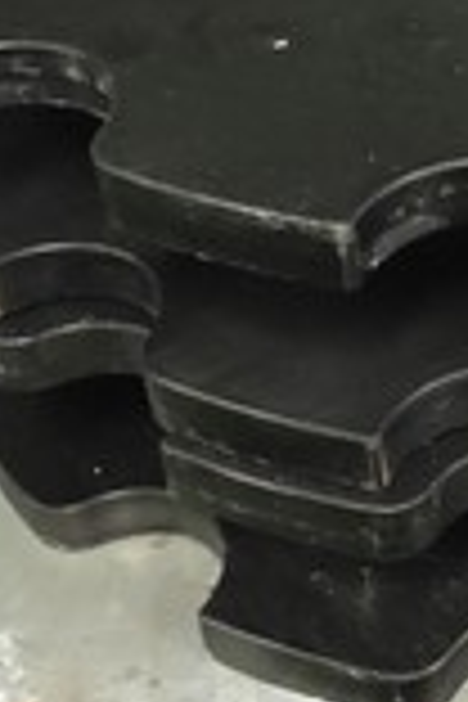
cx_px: 724
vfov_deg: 23.7
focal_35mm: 83
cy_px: 54
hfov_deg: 15.1
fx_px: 1618
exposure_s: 1/50
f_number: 1.75
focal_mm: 4.77
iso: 7020
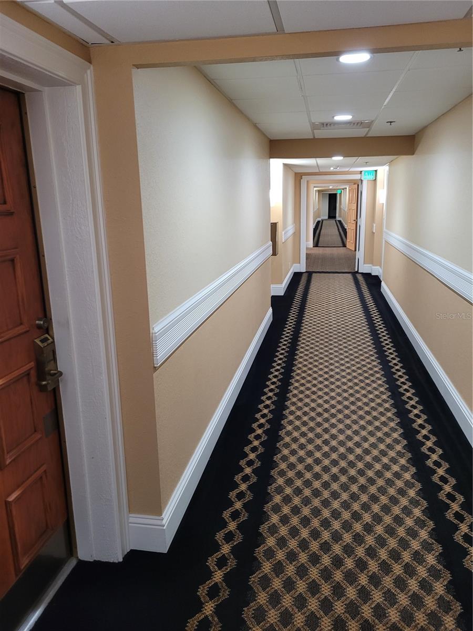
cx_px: 236
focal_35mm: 26
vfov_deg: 67.3
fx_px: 474
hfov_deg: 53.1
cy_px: 316
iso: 400
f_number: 1.8
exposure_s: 1/40
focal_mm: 5.4
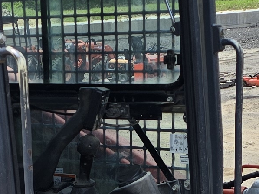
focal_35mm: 154
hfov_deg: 12.8
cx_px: 78
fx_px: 1152
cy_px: 417
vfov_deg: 9.0
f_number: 1.7
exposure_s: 1/876
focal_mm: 6.3
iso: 12
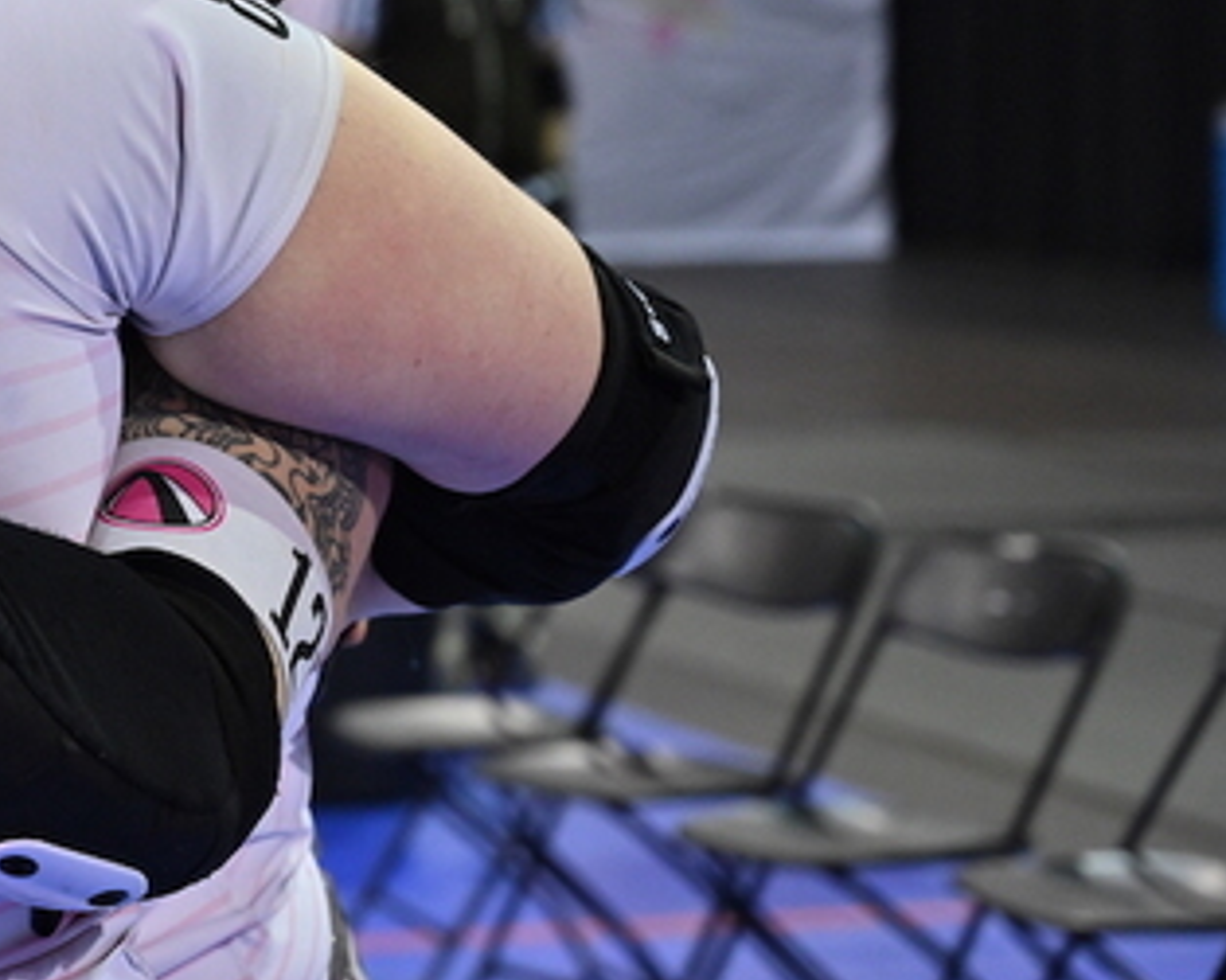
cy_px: 146
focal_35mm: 132
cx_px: -117
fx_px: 4788
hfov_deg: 14.3
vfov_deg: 11.6
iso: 1800
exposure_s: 1/125
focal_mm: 63
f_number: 4
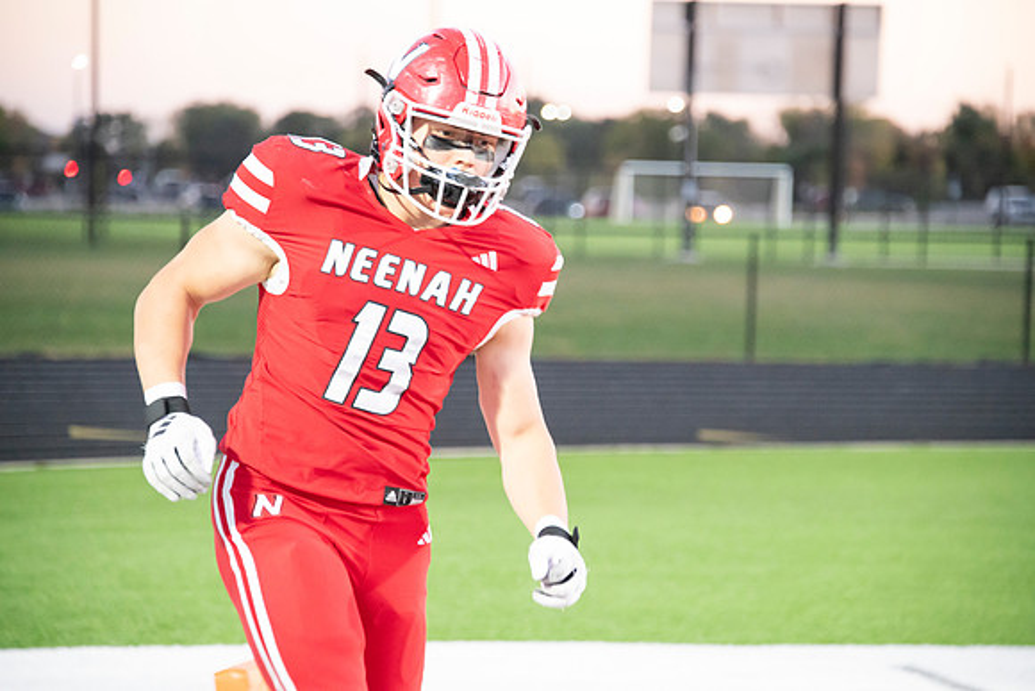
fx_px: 5464
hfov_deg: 10.8
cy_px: 346
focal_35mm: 190
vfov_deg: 7.2
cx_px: 518
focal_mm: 190
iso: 8000
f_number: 5.6
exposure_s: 1/200
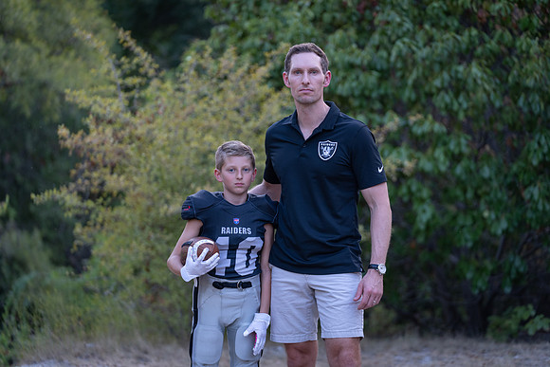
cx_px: 275
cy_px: 184
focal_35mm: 124
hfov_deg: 16.5
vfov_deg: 11.1
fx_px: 1895
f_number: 2.8
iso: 640
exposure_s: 1/320
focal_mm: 124
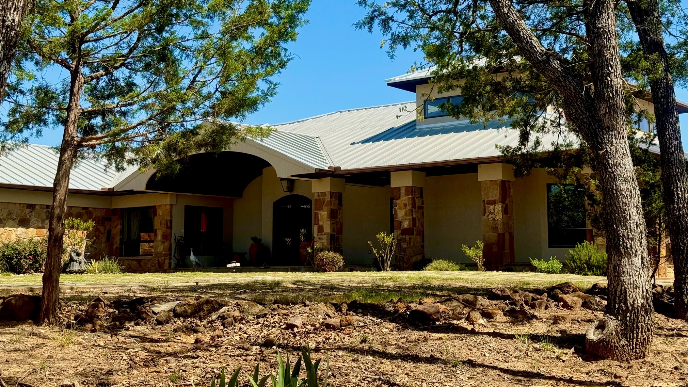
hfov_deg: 39.2
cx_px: 348
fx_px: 967
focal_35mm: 53
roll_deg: -0.2
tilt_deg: +8.2
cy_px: 145
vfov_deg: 22.6
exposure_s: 1/2667
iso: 64
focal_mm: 6.76
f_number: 1.78
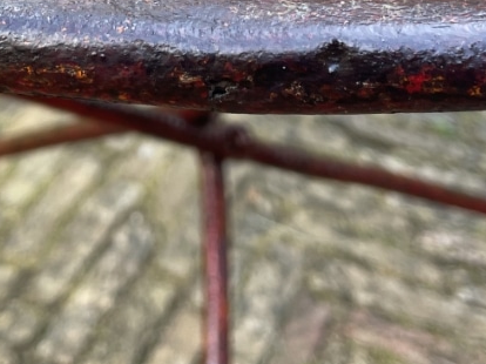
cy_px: -138
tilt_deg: -27.4
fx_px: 1066
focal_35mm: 76
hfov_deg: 25.6
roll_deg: -1.5
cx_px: 190
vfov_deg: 17.8
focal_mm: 4.2
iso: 32
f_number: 1.6
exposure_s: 1/143
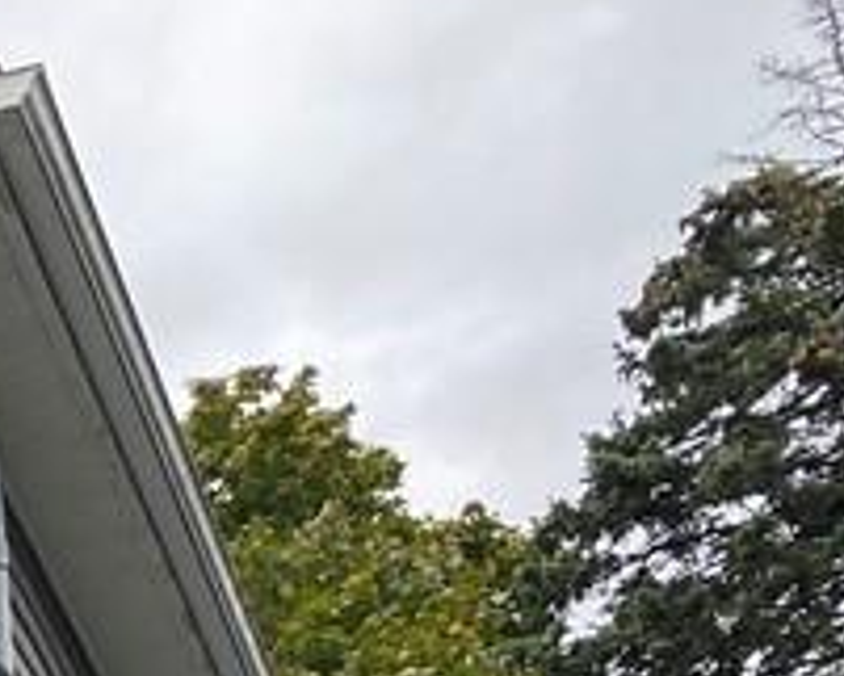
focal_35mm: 129
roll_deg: -1.1
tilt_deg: +9.3
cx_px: -1201
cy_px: 1558
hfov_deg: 12.0
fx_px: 3224
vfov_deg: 10.5
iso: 32
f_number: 1.8
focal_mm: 4.25
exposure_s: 1/397
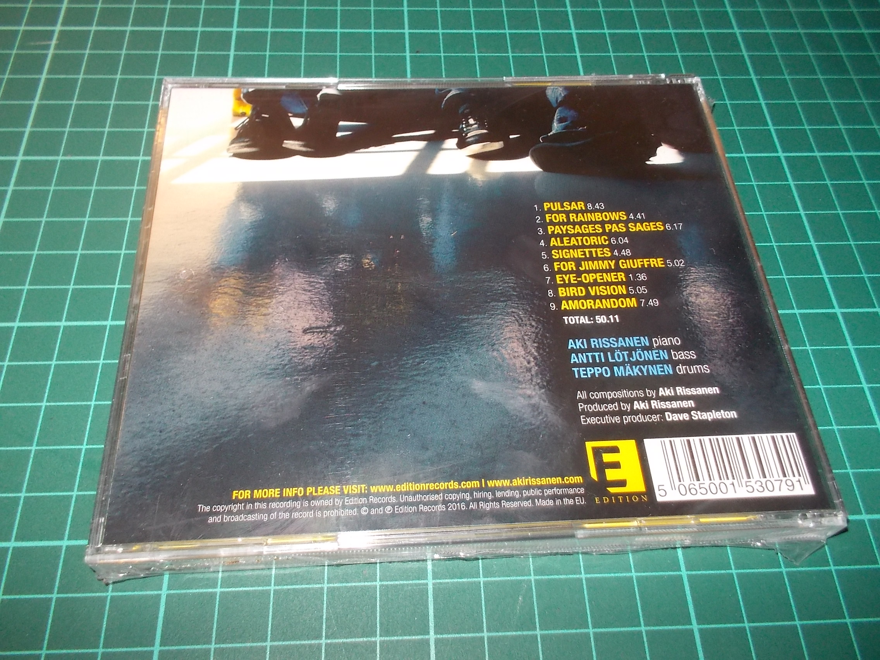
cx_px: 440
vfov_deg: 48.2
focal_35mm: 29
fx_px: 737
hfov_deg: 61.7
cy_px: 330
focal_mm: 4.1
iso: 200
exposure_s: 1/30
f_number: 3.3
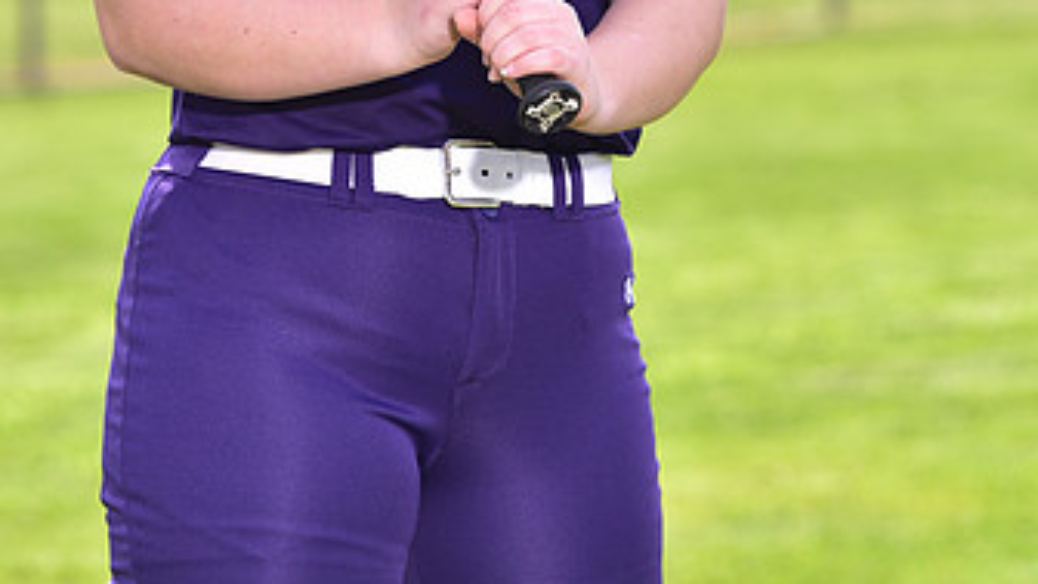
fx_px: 7954
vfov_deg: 4.2
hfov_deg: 7.5
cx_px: 524
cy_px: -294
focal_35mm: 289
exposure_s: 1/250
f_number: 5
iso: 100
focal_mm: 160
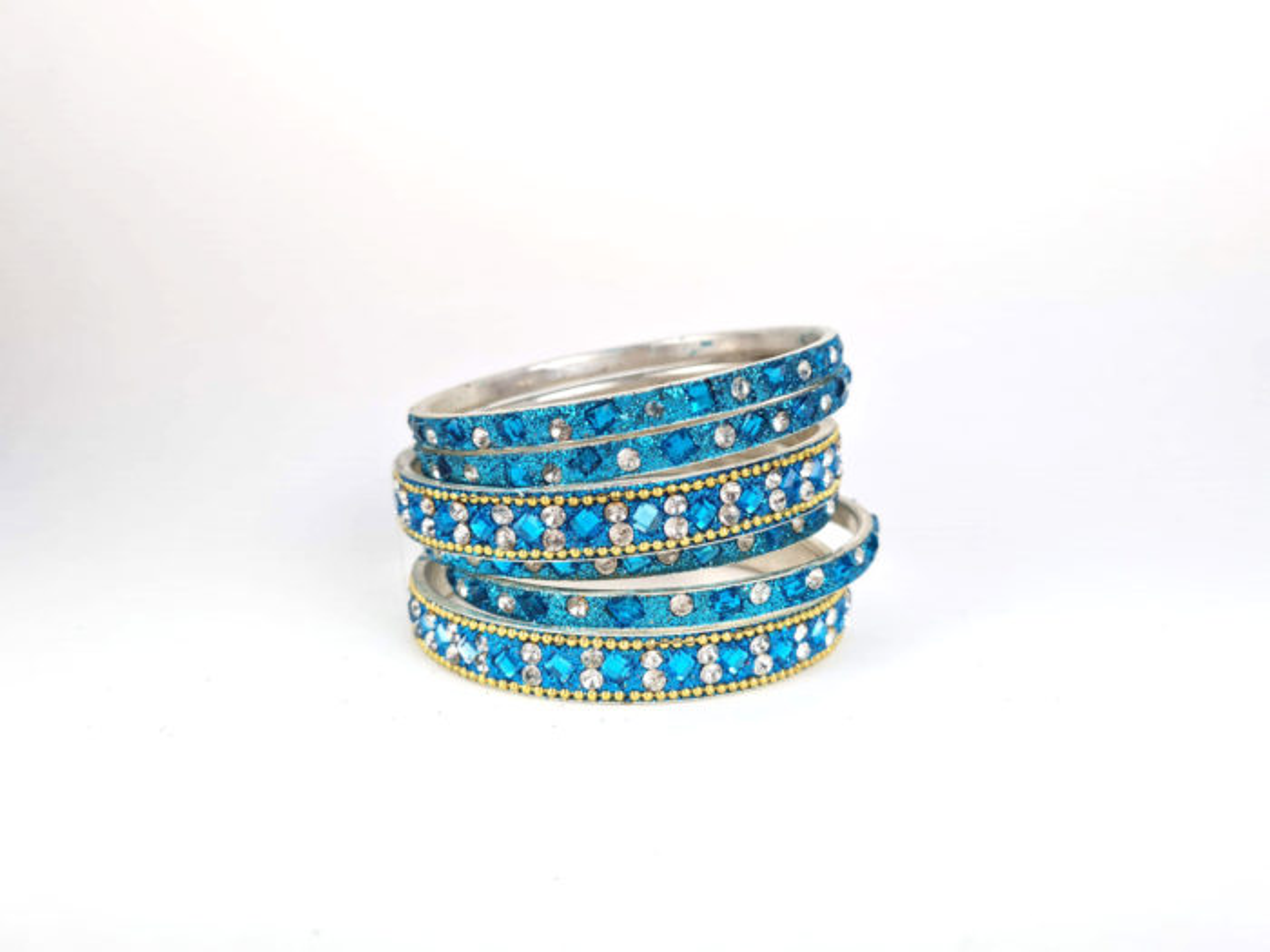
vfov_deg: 53.1
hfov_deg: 67.3
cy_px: 476
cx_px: 635
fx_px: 954
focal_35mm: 26
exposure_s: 1/273
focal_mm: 5.4
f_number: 1.8
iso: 50
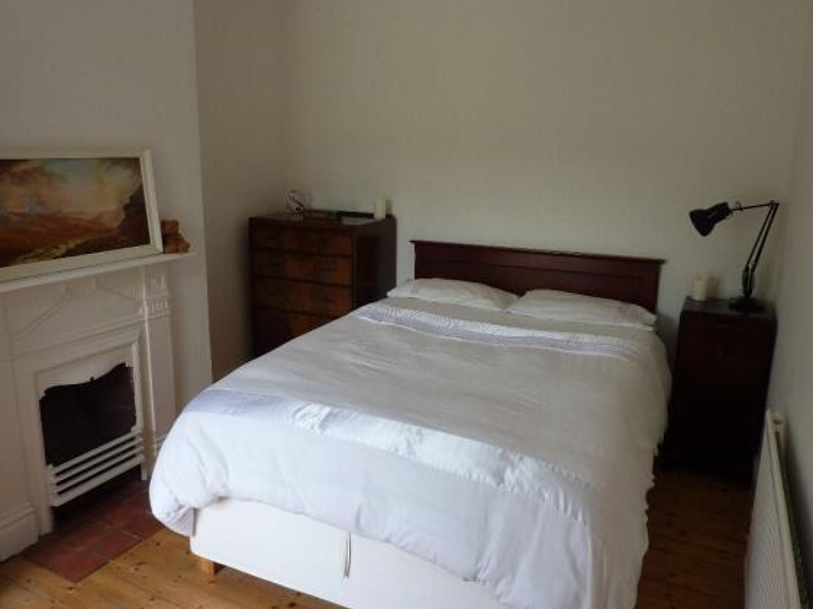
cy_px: 301
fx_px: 610
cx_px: 402
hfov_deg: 67.3
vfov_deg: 53.0
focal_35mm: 26
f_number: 3.3
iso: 80
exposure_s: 1/40
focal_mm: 4.1
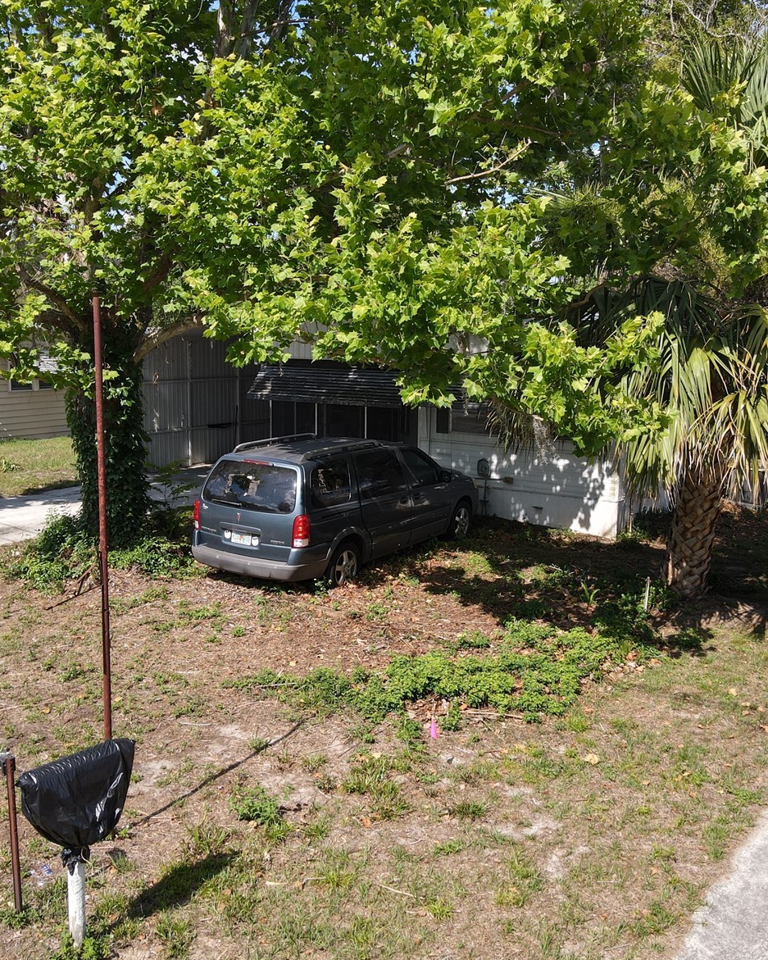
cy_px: 475
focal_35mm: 32
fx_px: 909
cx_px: 410
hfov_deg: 45.8
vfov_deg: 55.7
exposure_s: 1/500
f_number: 2.8
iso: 100
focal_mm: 4.5
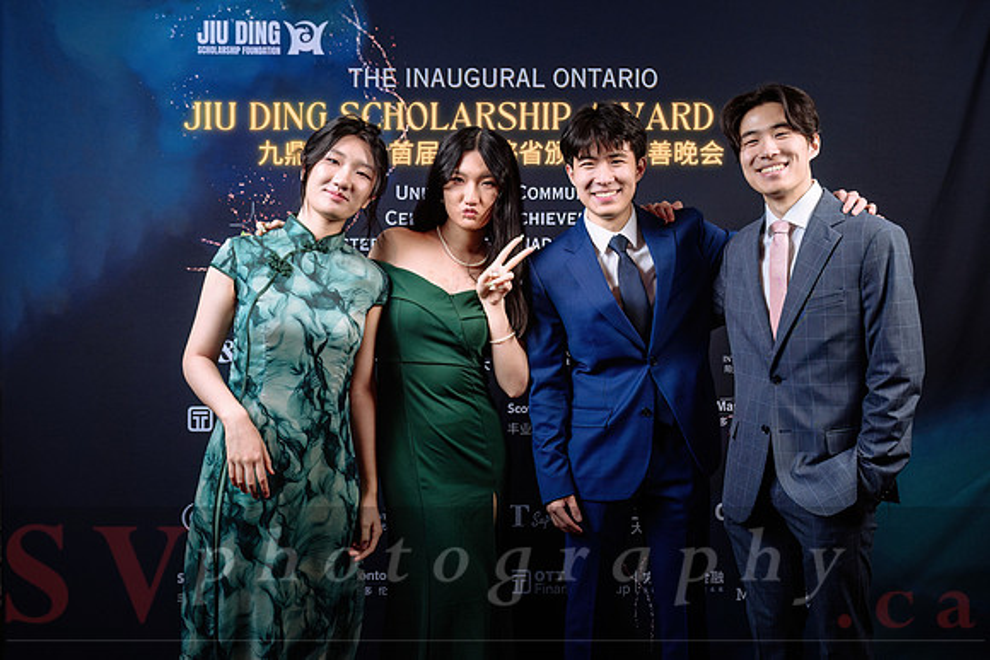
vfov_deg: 36.9
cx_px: 526
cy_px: 321
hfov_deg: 53.1
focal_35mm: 36
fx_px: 989
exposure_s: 1/160
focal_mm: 30.5
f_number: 5
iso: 500
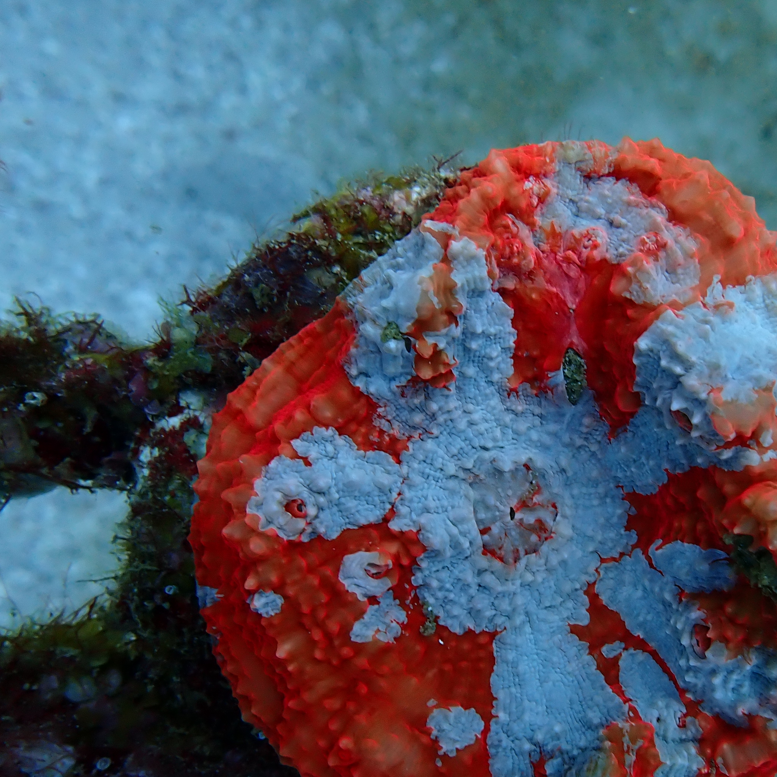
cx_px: 624
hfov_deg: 37.7
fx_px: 1092
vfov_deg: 38.5
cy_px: 544
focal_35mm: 43
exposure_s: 1/125
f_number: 2.8
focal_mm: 4.5
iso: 125
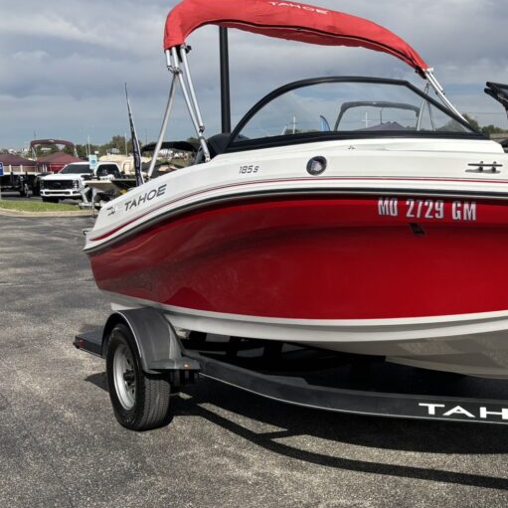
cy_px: 279
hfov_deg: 32.4
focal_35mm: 48
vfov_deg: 35.3
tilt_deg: -6.4
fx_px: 797
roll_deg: +0.6
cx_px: 514
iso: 50
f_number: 1.6
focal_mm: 5.96
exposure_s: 1/4630
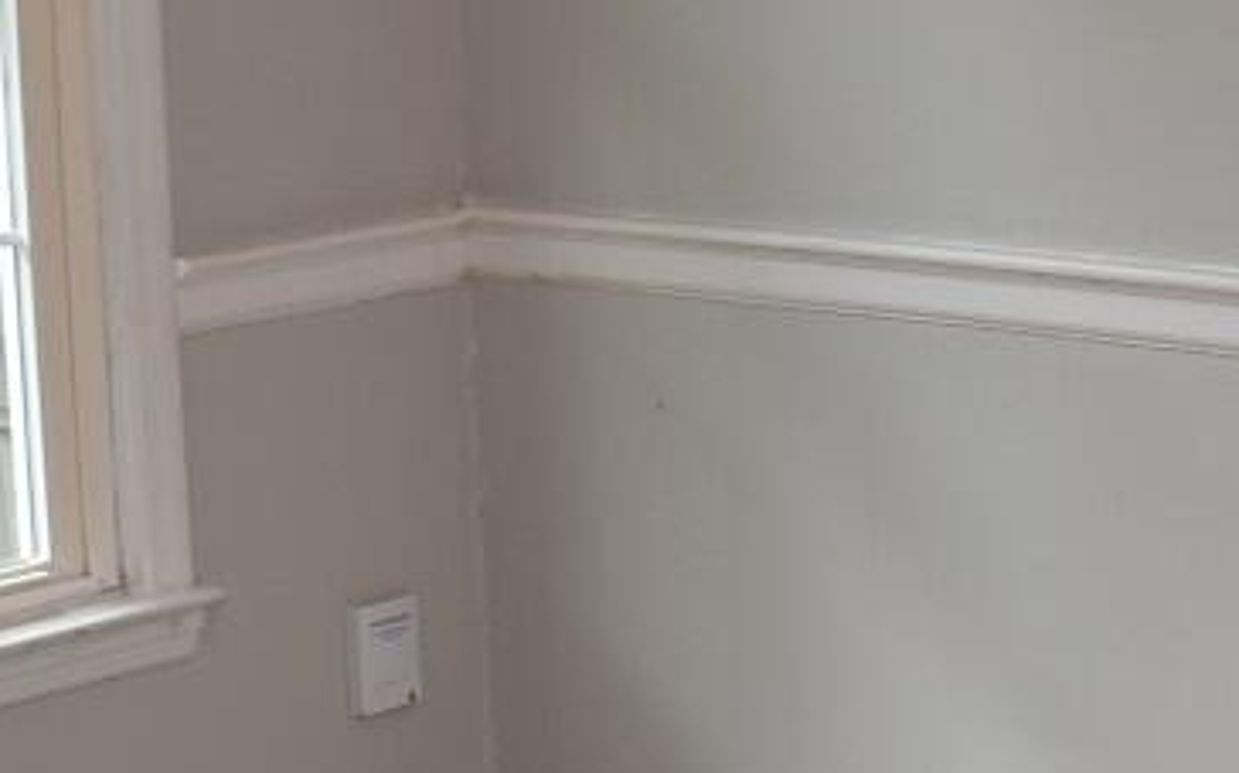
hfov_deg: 13.4
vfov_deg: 8.4
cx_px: 865
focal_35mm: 156
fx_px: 5273
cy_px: 504
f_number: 4
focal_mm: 23
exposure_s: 1/60
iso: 220
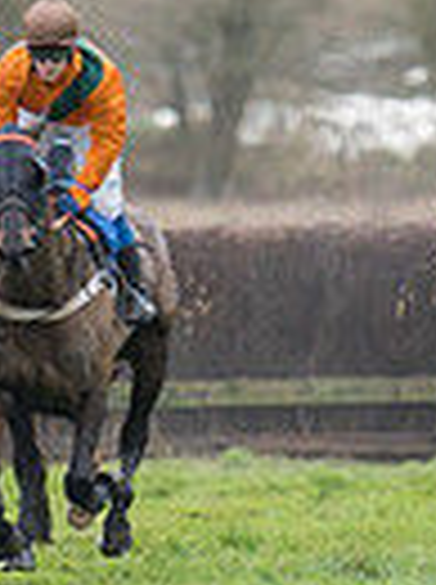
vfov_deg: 1.0
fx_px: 32351
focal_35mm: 1920
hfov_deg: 0.8
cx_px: 33
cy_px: 275
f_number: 2.8
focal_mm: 200
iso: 400
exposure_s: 1/1000
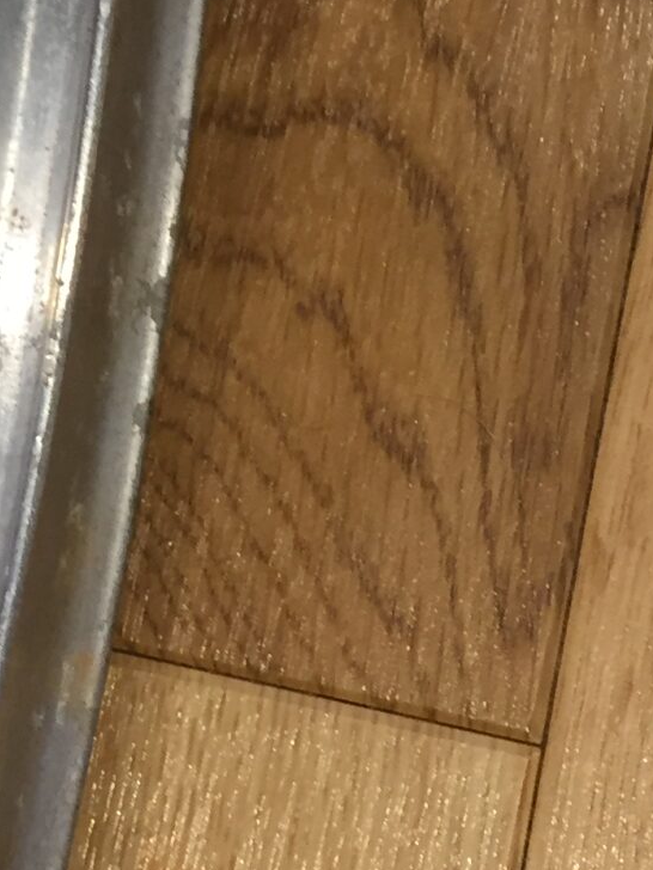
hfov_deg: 14.2
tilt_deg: -68.7
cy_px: 185
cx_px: -60
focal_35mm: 102
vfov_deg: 19.1
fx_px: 2566
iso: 125
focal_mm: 4.15
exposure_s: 1/33
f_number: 2.2
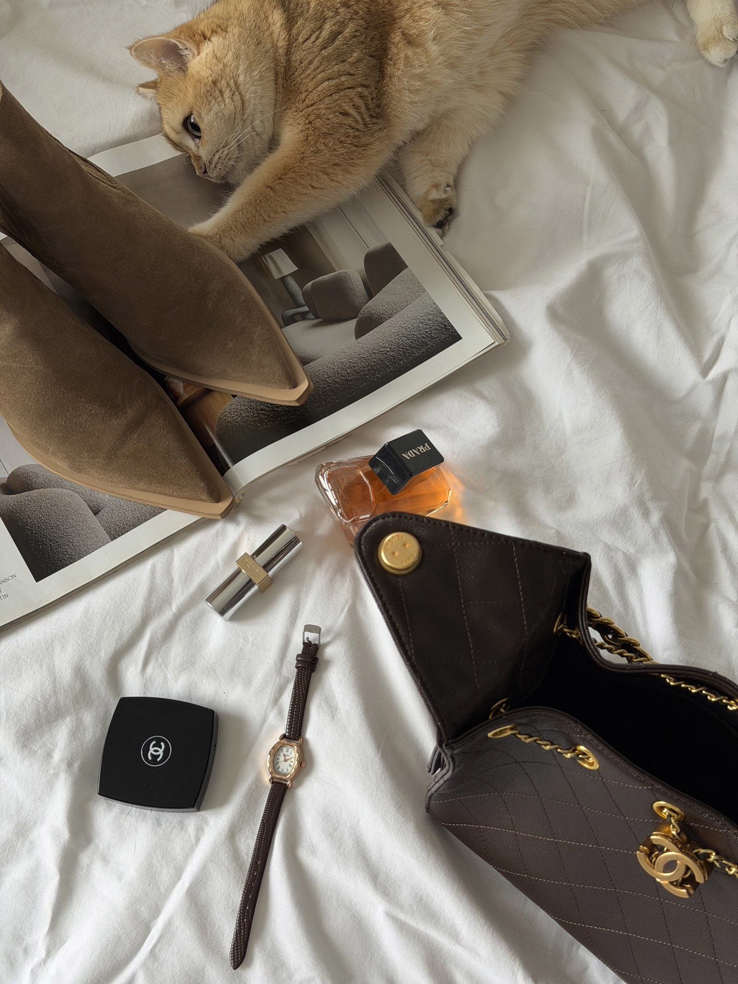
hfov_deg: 30.3
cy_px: 492
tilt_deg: -69.3
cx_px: 369
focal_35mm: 48
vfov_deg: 39.7
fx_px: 1364
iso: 125
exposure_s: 1/60
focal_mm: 6.76
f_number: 1.78
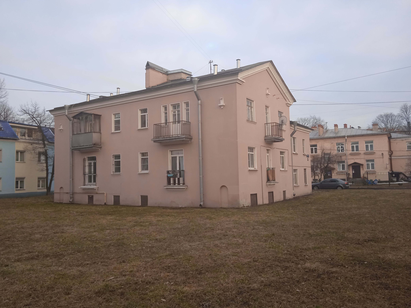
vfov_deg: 49.7
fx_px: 332
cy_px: 154
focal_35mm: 28
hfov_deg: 63.4
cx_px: 206
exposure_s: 1/100
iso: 164
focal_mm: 3.43
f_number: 2.2
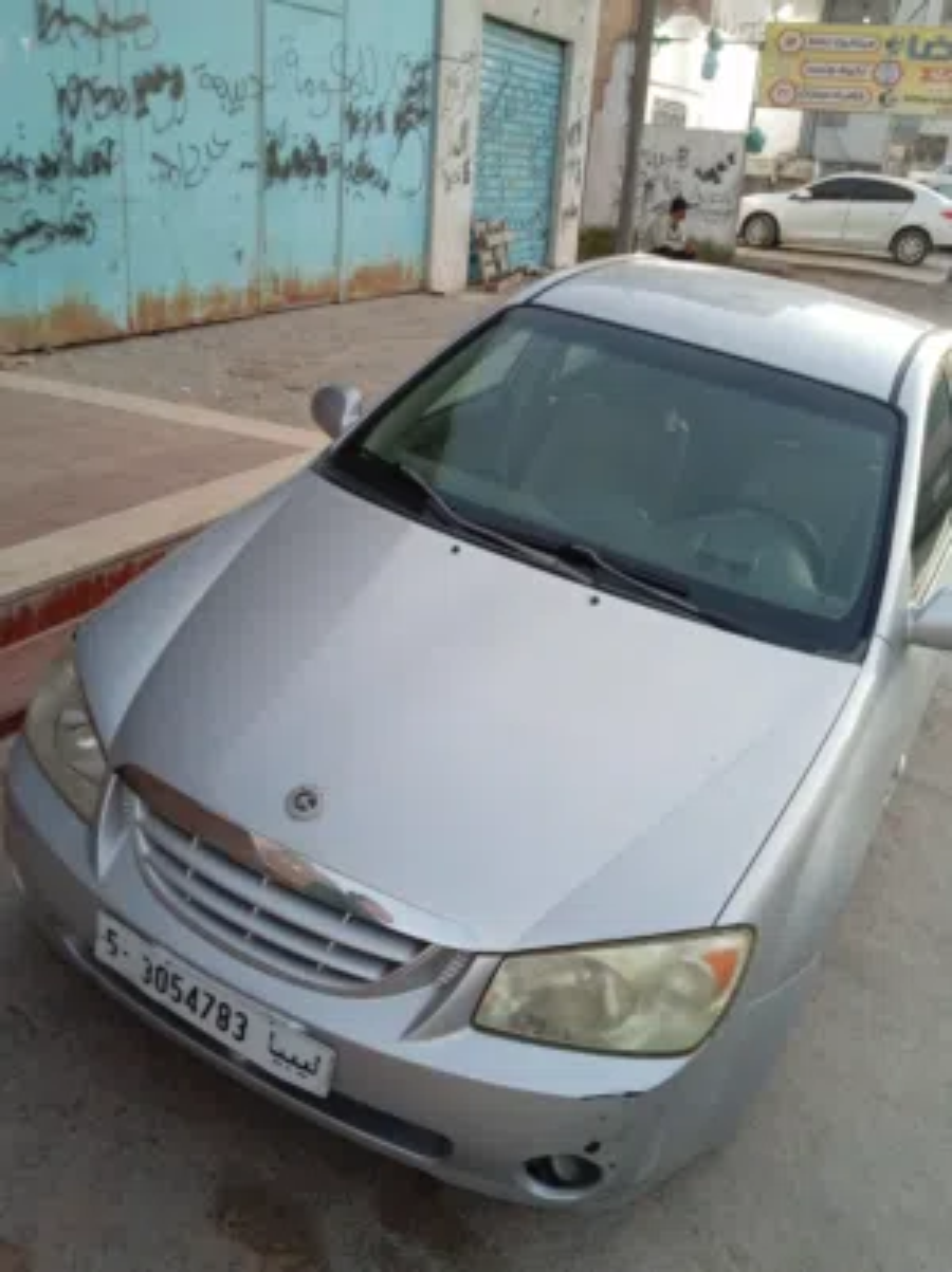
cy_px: 636
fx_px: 1139
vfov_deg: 58.4
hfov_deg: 45.4
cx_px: 476
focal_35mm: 31
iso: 180
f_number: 1.8
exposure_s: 1/33.3
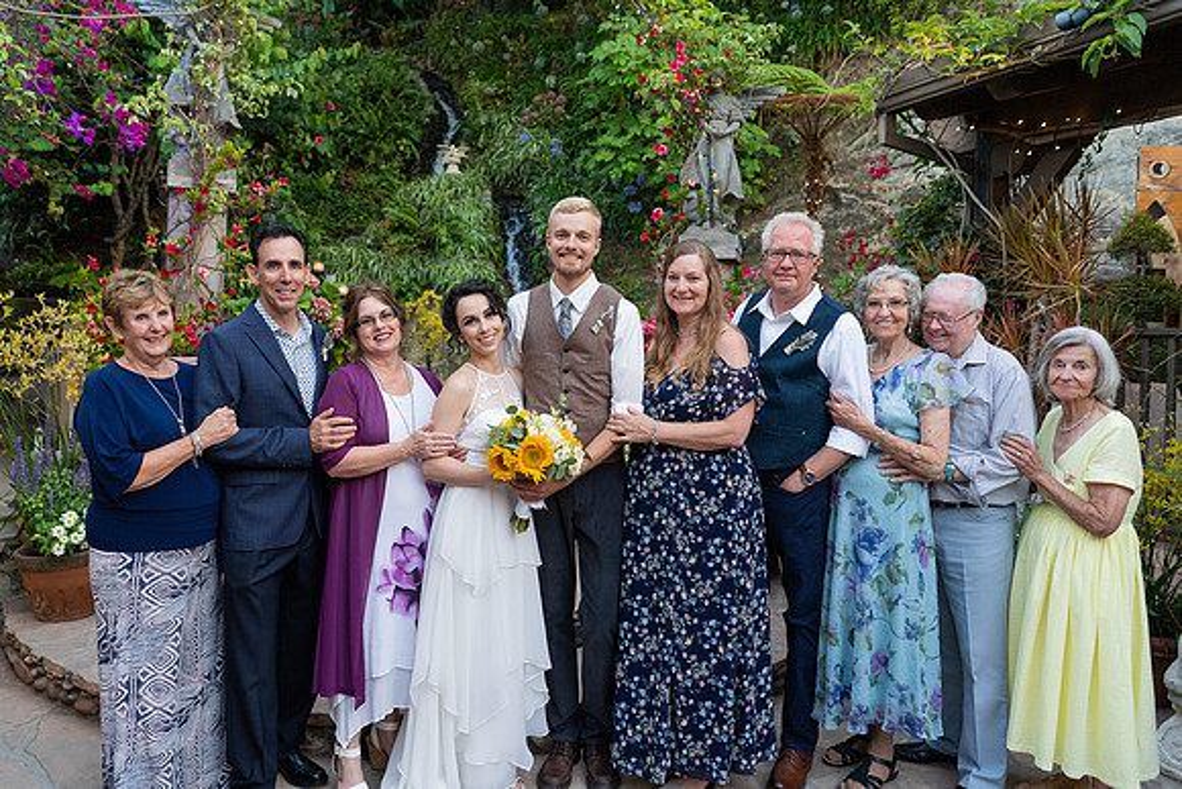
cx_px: 591
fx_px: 920
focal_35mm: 28
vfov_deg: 46.4
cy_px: 394
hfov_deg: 65.5
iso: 500
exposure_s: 1/320
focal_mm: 28
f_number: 3.2
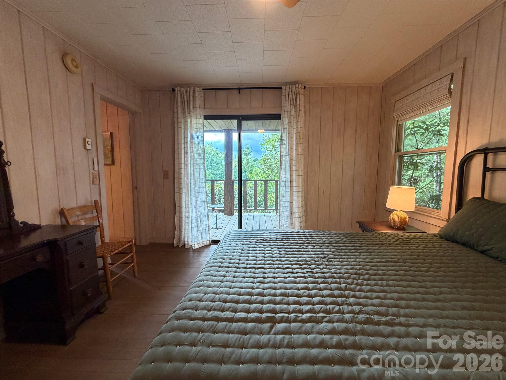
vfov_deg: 85.7
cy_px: 190
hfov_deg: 102.1
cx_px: 253
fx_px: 205
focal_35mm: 14
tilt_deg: -6.0
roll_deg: +0.5
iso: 320
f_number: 2.2
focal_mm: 2.22
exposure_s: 1/60
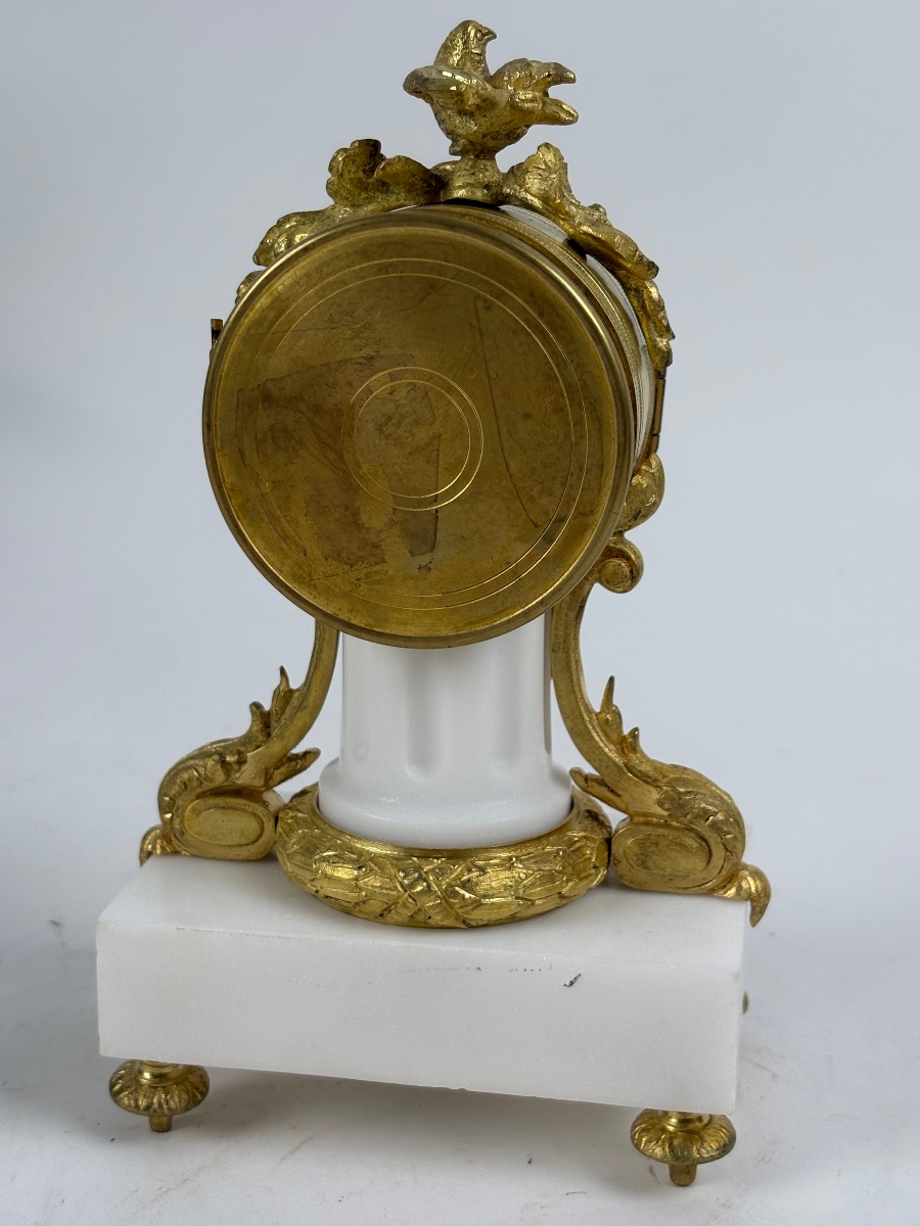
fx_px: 1843
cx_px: 460
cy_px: 613
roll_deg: -0.3
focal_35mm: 52
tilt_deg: -13.6
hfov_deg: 28.0
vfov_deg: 36.8
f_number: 1.6
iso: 40
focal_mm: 5.96
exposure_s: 1/309
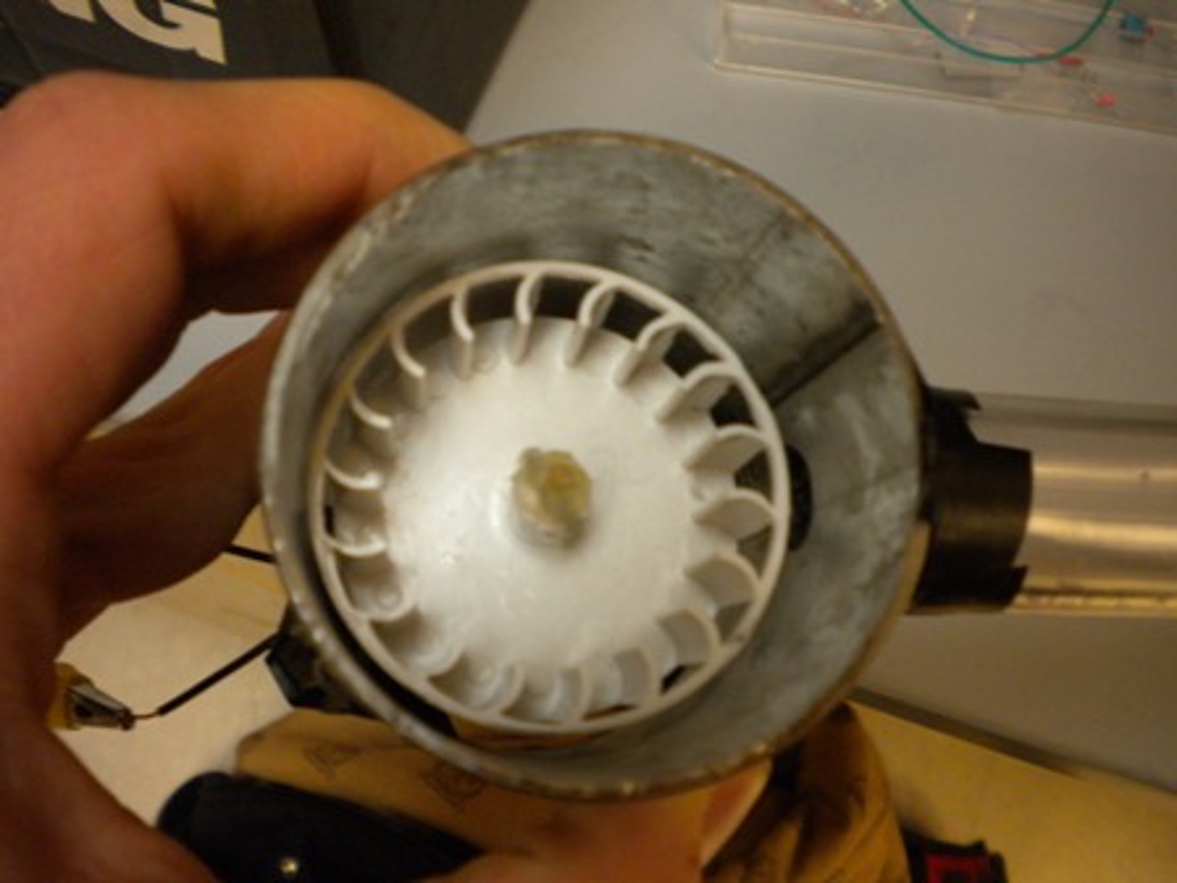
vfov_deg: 40.7
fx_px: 1190
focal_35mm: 35
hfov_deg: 52.6
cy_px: 442
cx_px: 588
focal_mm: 6.3
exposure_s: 1/60
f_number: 3.1
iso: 307
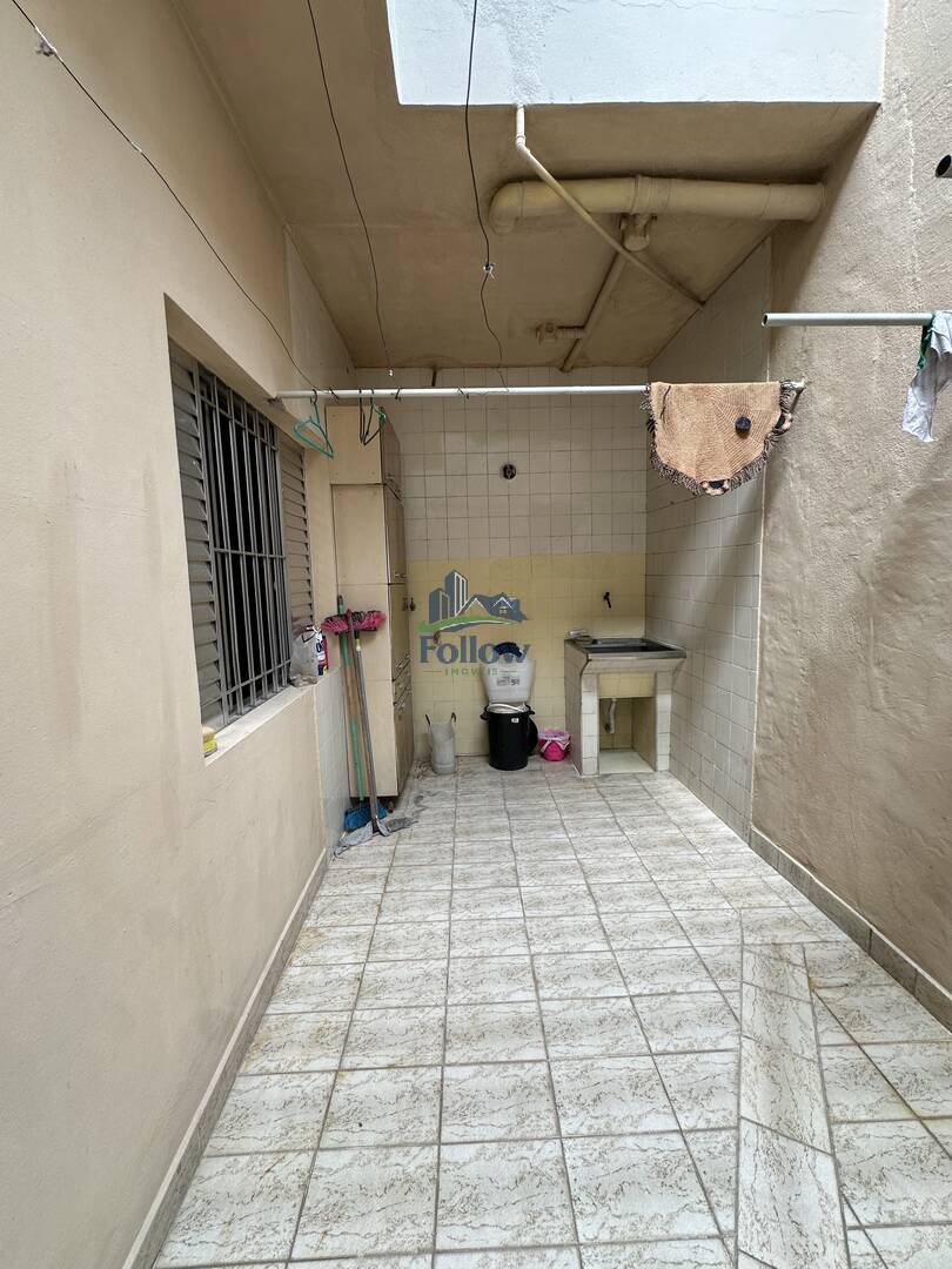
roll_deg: +1.1
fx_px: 513
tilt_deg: -5.2
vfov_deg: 102.1
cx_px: 476
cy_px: 634
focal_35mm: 14
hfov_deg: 85.7
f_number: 2.2
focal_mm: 2.22
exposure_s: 1/99
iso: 64
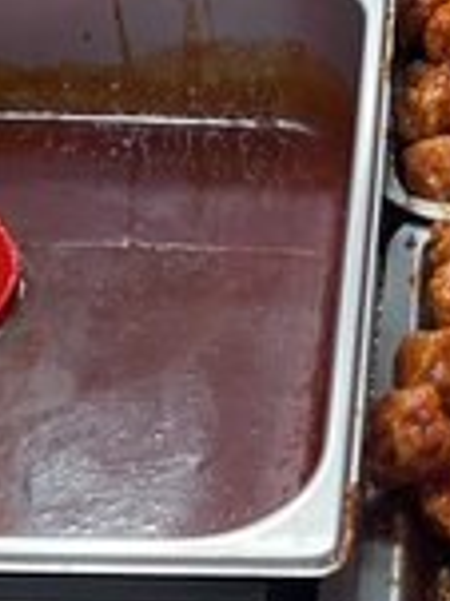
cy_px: 20
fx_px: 2152
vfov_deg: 15.6
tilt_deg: -31.9
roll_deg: -1.1
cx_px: 434
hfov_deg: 11.8
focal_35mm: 124
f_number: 1.5
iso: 80
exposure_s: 1/120
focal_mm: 5.7
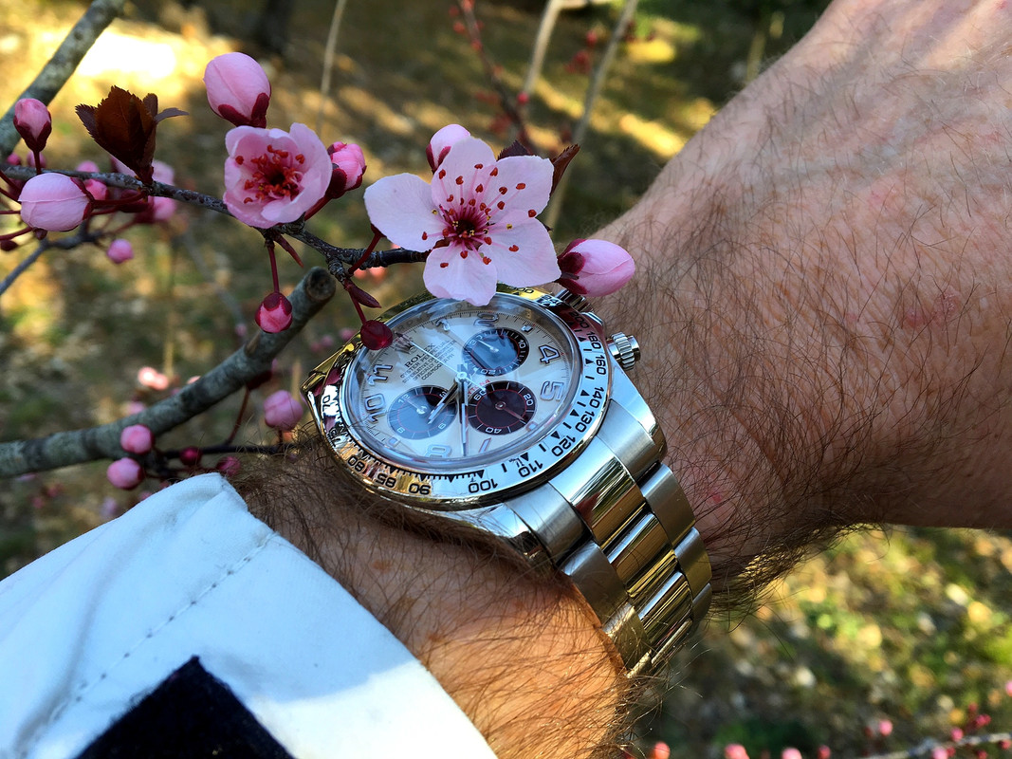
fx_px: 848
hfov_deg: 61.7
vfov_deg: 48.2
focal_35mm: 29
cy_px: 380
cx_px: 506
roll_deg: -4.2
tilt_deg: -28.7
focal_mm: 4.15
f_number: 2.2
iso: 25
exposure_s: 1/102
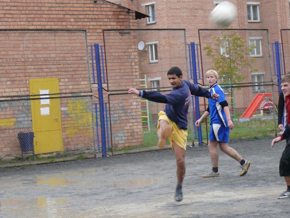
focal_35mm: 111
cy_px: 109
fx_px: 930
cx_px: 145
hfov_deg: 17.7
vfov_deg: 13.3
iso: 100
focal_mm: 14
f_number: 3.6
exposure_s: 1/125
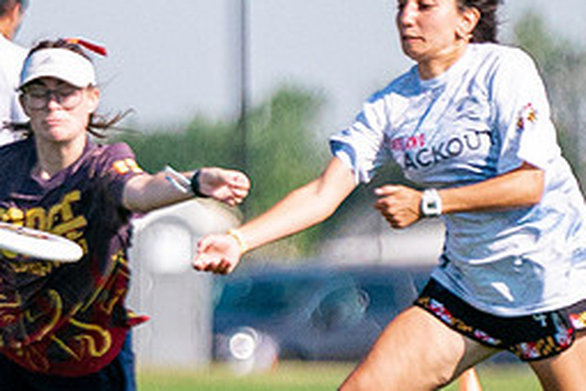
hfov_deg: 1.7
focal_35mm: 1215
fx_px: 19776
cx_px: 137
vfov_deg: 1.1
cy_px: 167
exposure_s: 1/16000
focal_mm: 200
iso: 1000
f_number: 2.8
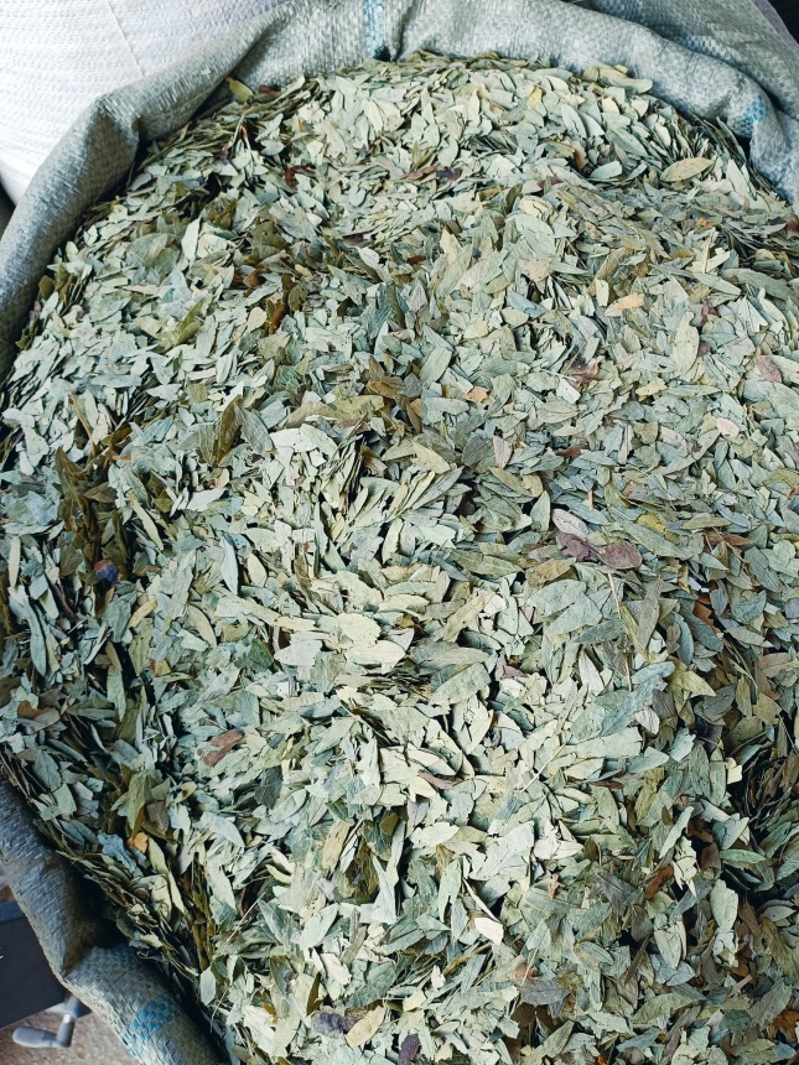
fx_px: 954
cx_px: 494
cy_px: 492
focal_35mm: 31
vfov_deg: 58.3
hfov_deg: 45.1
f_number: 1.7
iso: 156
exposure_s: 1/100
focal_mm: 4.7
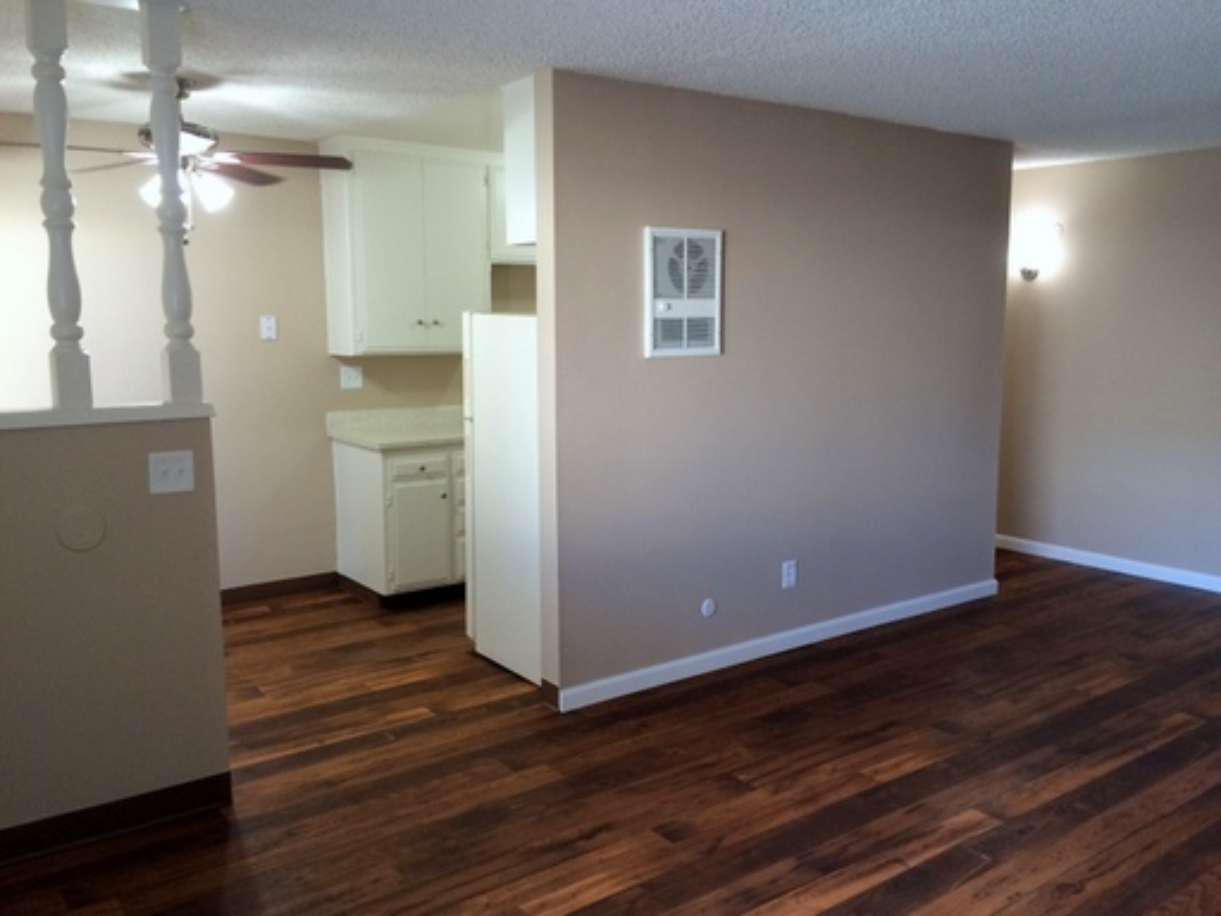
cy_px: 458
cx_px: 610
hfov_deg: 61.7
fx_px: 1023
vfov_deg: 48.2
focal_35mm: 29
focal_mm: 4.15
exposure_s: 1/30
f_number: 2.2
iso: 100
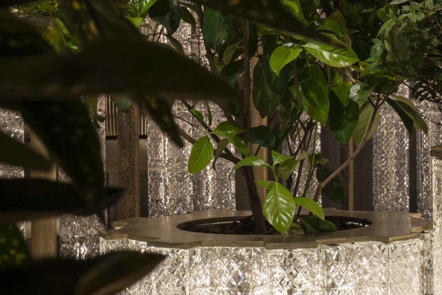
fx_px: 1658
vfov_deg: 10.2
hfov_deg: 14.8
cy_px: 145
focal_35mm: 135
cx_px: 490
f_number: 14
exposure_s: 1/15
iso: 200
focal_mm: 49
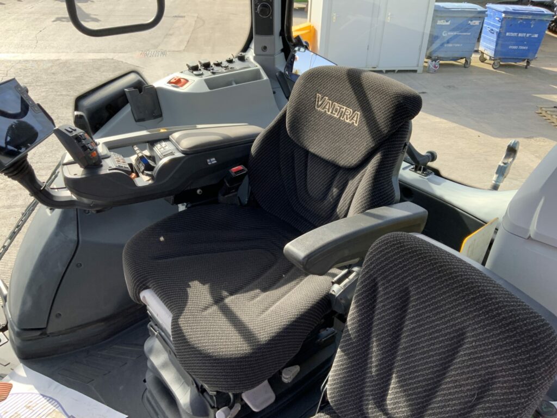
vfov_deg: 48.2
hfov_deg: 61.7
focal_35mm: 29
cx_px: 278
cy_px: 209
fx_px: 467
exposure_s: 1/231
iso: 16
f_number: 1.8
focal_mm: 3
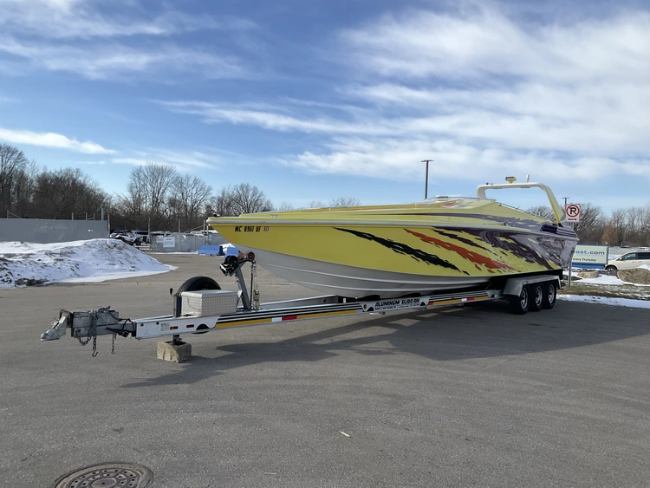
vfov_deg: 48.3
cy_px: 244
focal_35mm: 29
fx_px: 545
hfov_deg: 61.6
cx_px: 325
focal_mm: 3
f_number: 1.8
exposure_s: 1/2227
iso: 25
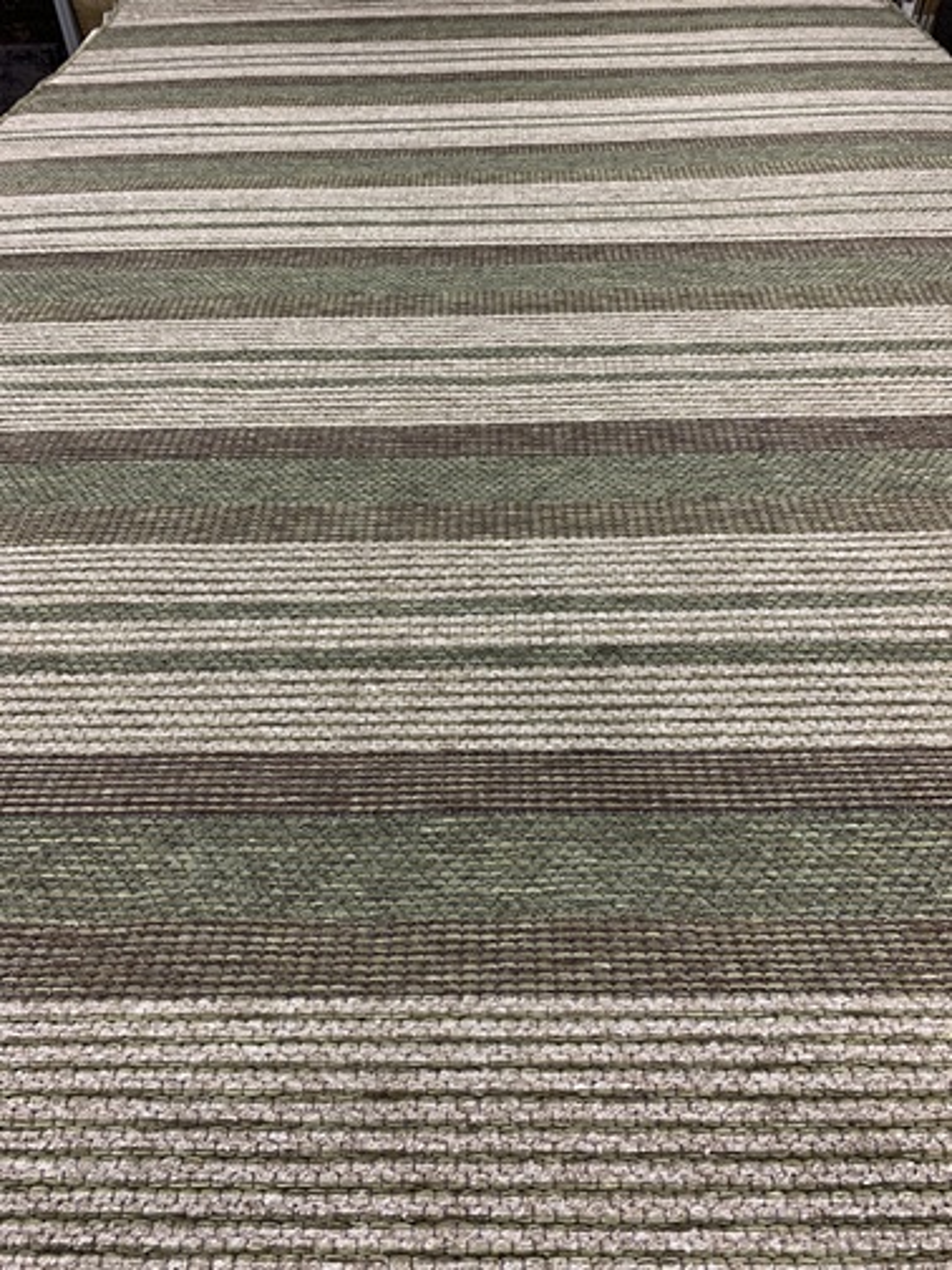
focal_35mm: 26
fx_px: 953
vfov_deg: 67.3
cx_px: 476
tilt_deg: -43.2
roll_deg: +4.3
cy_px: 635
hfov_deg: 53.1
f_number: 1.8
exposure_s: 1/50
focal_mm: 4.25
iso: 50
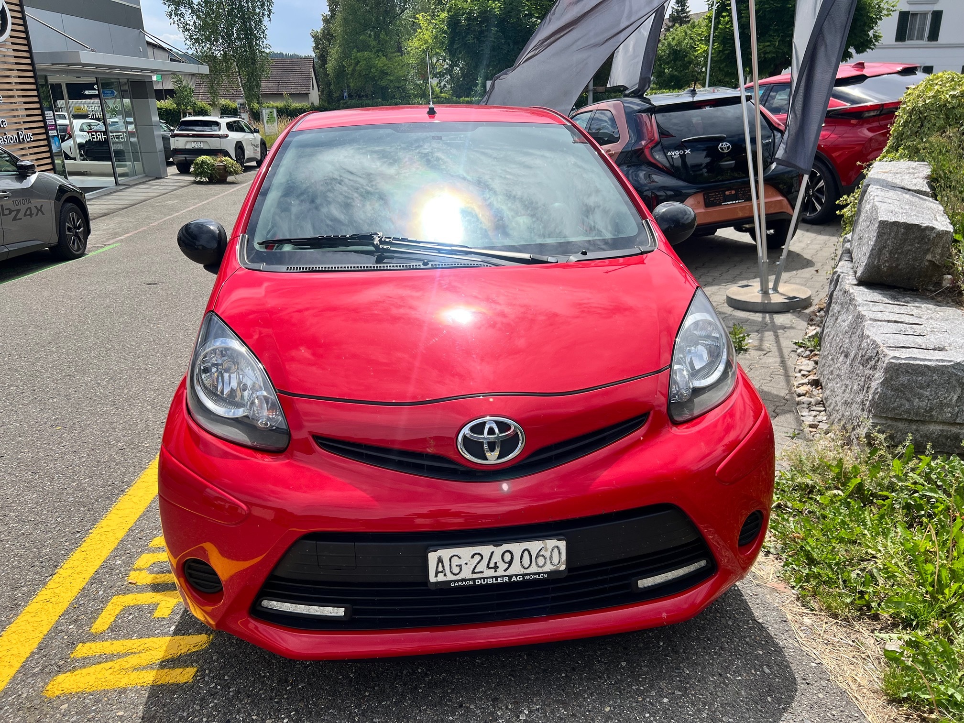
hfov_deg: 67.3
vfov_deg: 53.1
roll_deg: +3.1
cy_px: 362
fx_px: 724
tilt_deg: -19.0
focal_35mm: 26
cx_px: 482
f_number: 1.5
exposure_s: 1/4274
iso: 50
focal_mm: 5.7
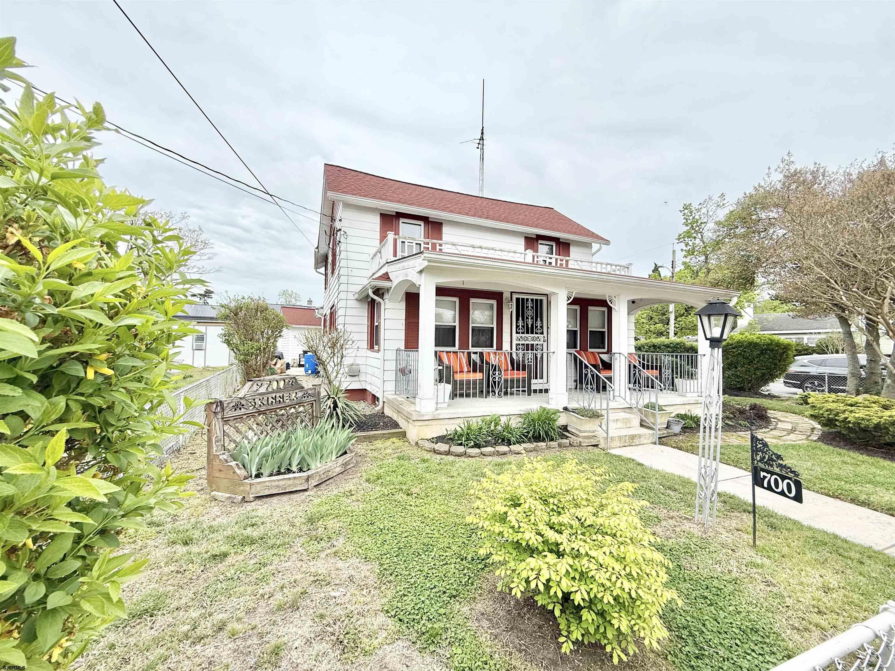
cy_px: 336
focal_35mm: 14
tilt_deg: +2.5
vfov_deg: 85.7
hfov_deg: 102.1
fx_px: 362
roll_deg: -0.8
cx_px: 448
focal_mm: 2.22
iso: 50
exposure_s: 1/579
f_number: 2.2
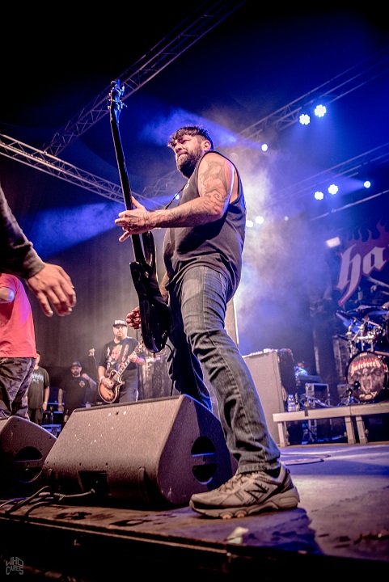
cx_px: 194
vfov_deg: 63.6
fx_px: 469
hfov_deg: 45.0
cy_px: 291
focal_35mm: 29
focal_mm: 29
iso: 2000
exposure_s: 1/100
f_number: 2.8
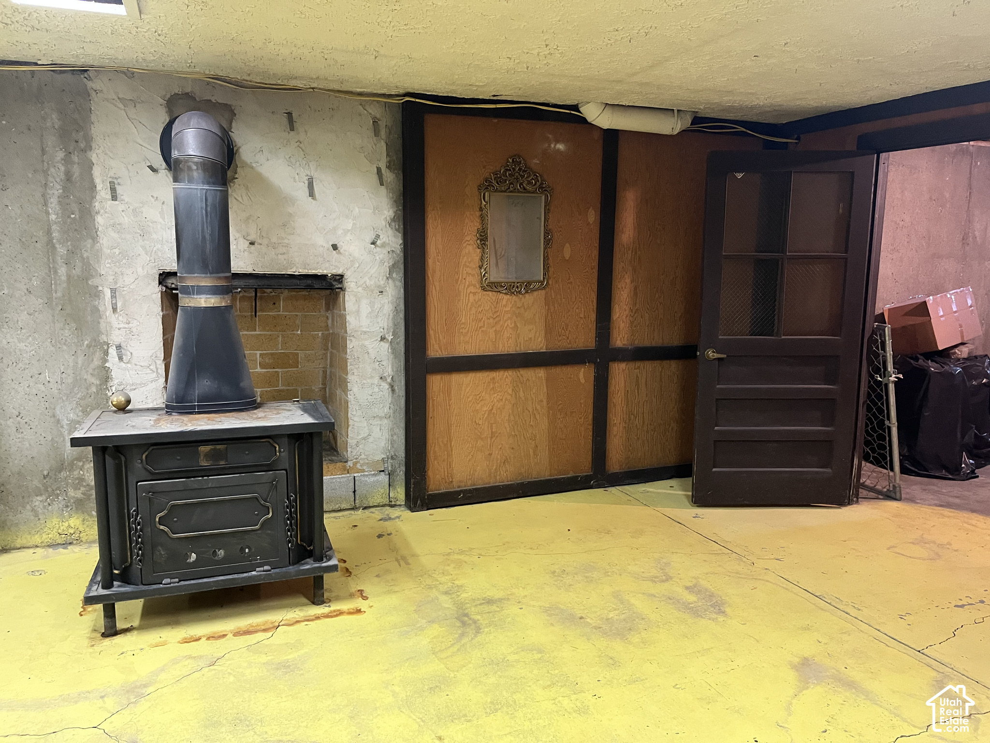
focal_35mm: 26
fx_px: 744
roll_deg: -0.3
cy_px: 372
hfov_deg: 67.3
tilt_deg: -7.4
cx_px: 495
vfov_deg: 53.1
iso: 400
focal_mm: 5.1
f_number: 1.6
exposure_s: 1/60
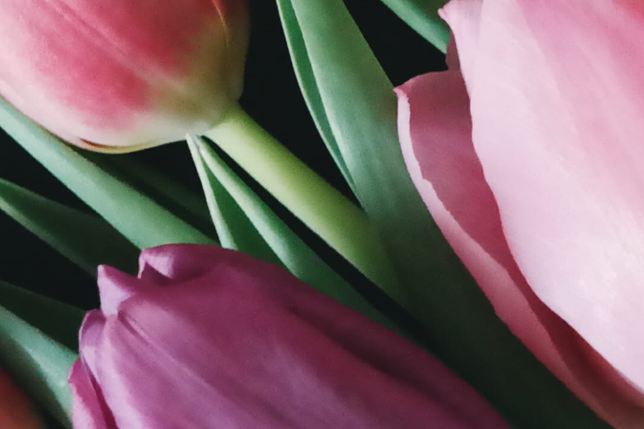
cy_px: -146
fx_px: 3452
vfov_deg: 7.0
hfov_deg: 10.7
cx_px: 233
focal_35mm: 193
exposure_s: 1/30
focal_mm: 25
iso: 3200
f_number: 4
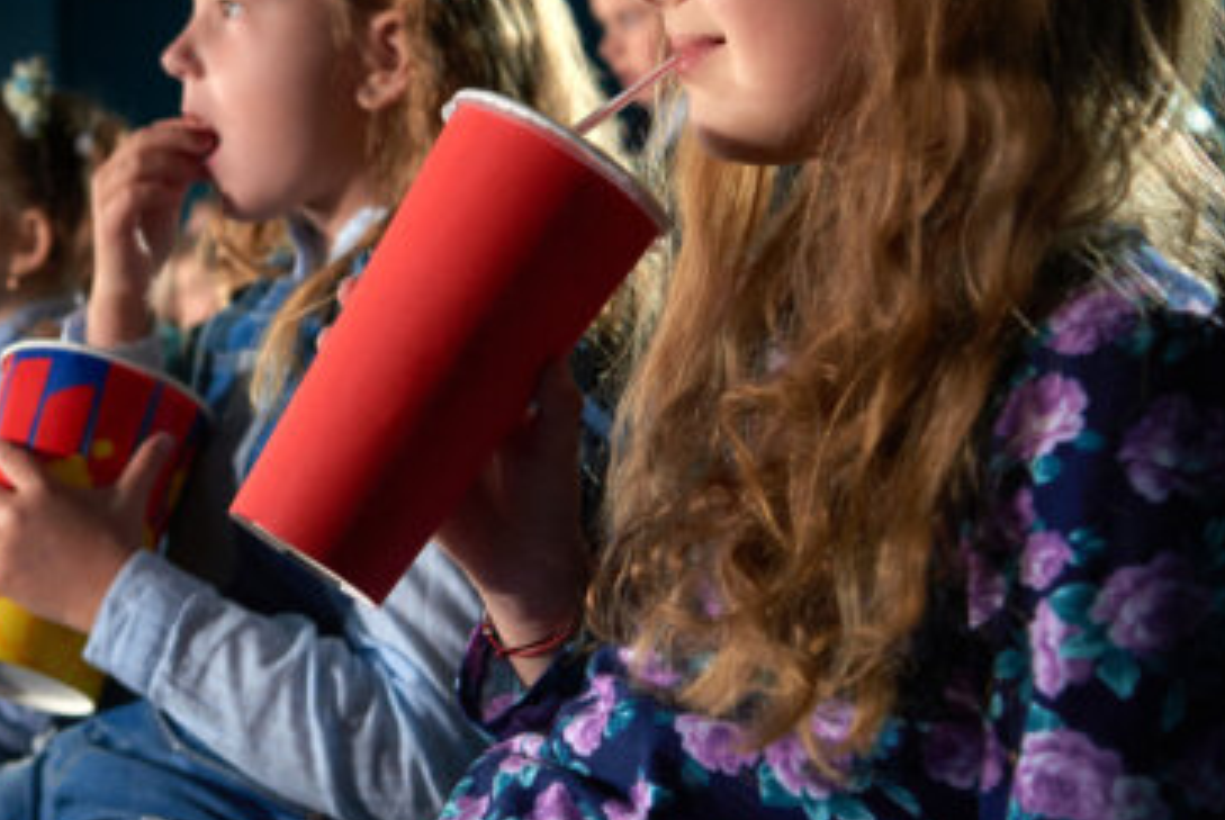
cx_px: 34
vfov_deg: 18.4
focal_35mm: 74
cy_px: 302
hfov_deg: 26.1
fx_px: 2521
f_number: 4.5
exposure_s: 1/160
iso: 400
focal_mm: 35
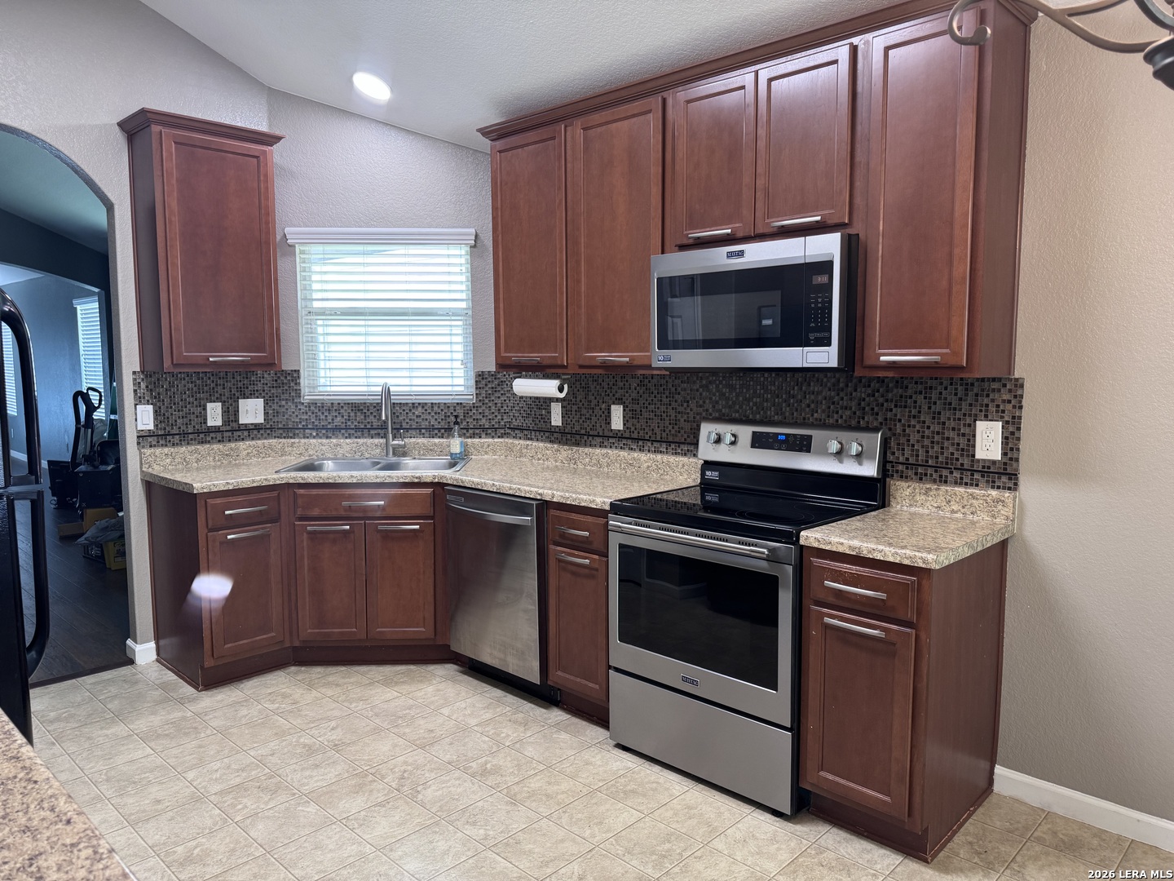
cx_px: 587
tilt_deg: -5.8
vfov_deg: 56.8
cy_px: 440
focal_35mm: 24
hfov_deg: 71.6
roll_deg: +0.3
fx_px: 814
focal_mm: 6.76
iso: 200
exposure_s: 1/60
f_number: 1.78
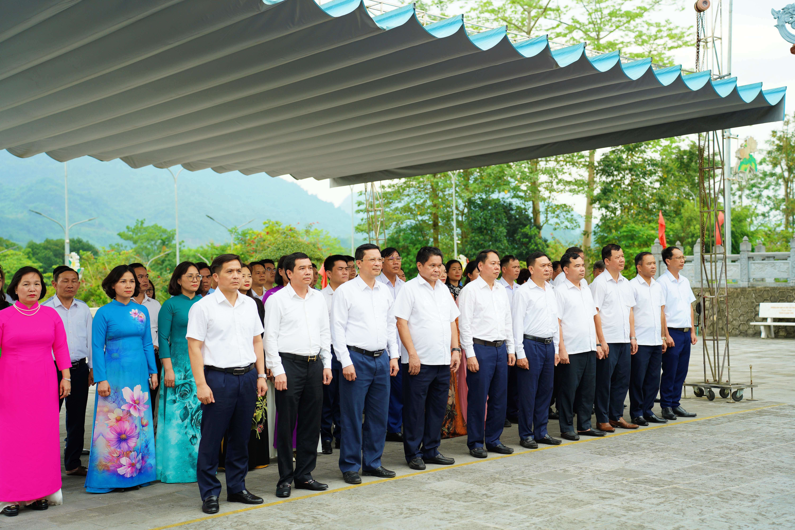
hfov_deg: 45.4
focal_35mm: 43
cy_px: 265
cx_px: 398
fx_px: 950
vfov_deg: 31.2
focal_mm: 43
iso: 100
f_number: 2.8
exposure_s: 1/160
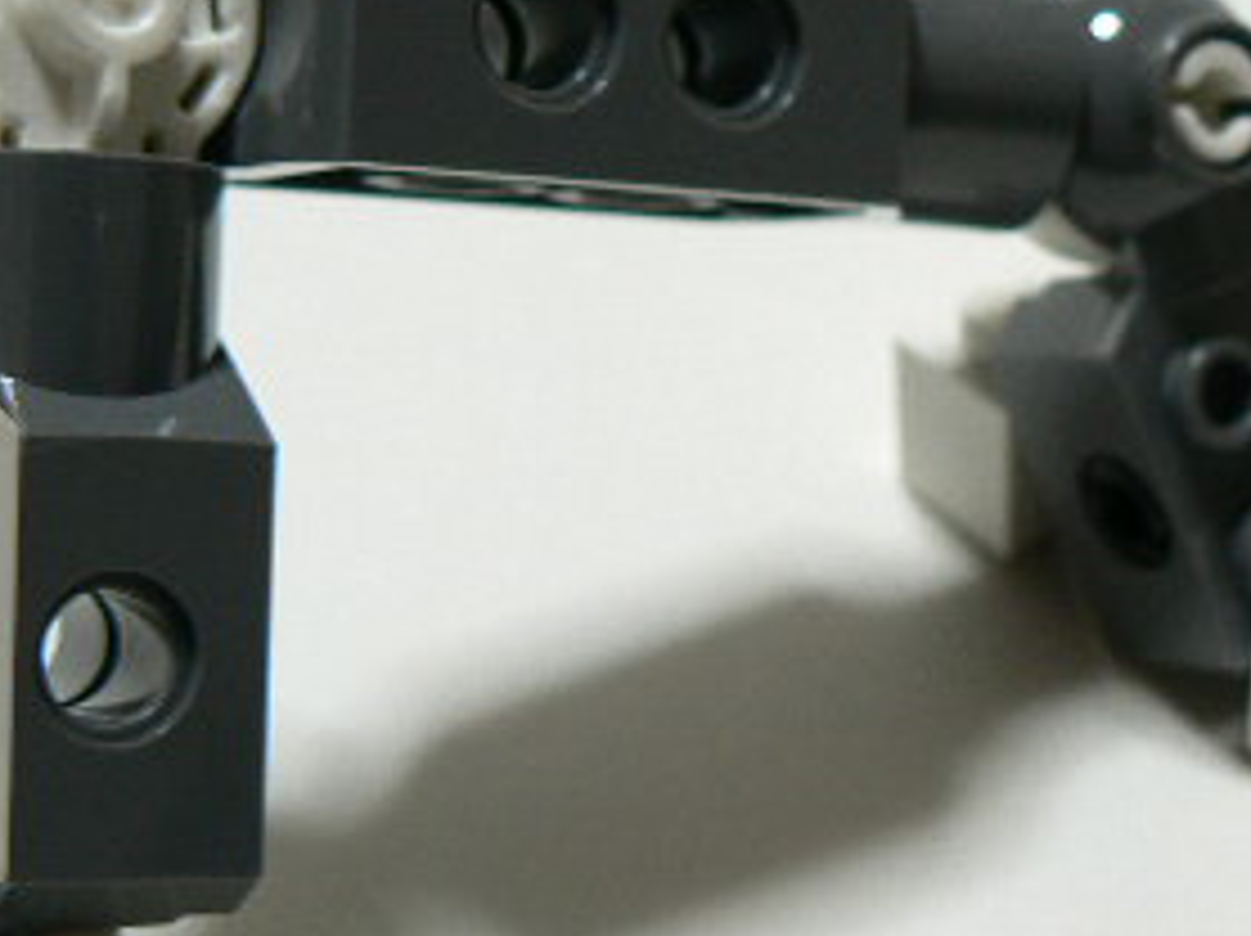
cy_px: 513
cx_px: 716
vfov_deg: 17.7
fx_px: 2997
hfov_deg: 23.6
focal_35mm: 83
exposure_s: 1/15
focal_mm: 6
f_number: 2.8
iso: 150
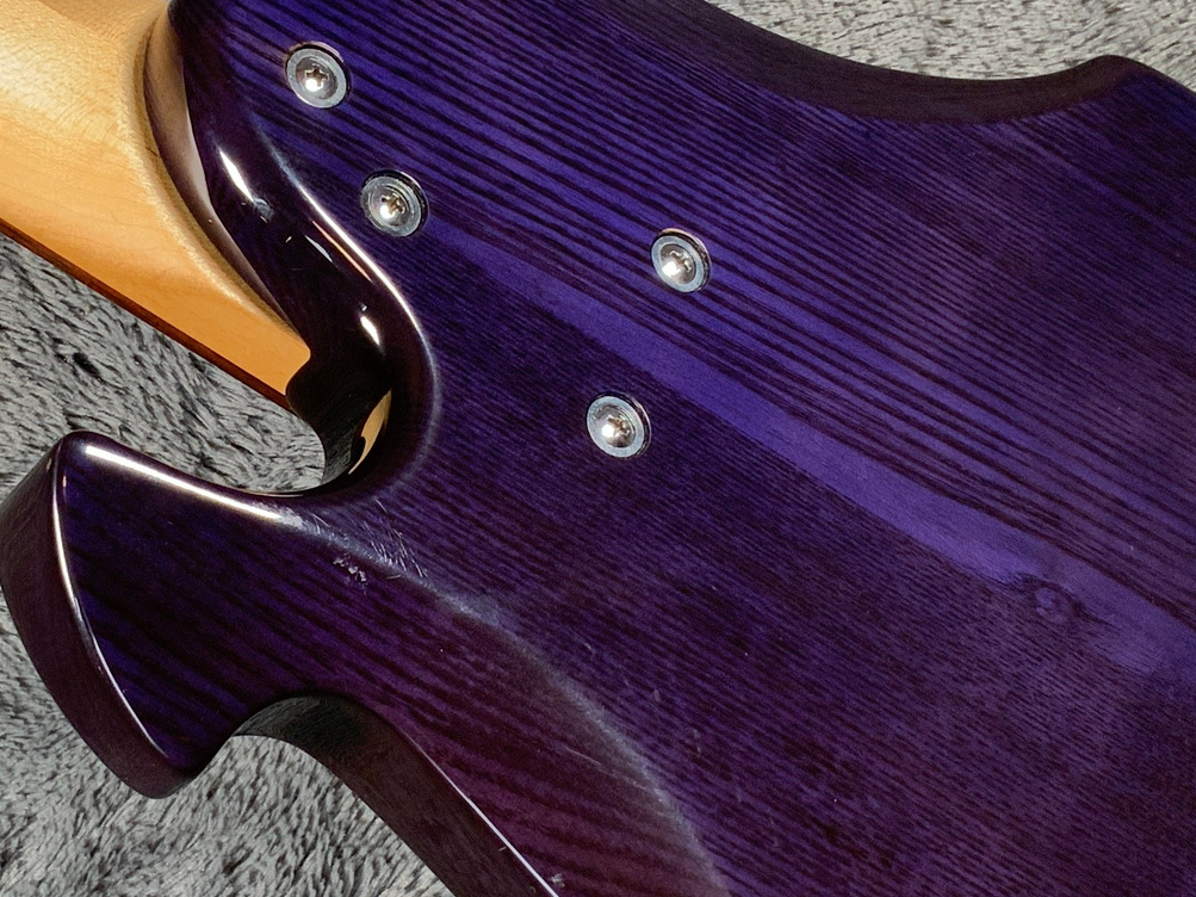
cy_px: 471
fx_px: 2556
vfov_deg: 19.9
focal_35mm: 74
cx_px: 366
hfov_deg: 26.1
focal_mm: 3
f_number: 1.8
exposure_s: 1/104
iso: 50
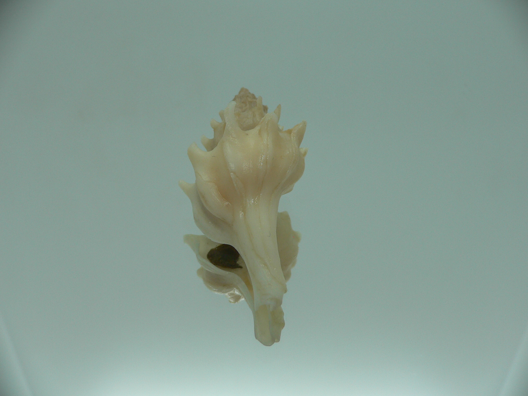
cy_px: 198
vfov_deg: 40.7
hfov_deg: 52.6
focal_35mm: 35
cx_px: 264
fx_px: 534
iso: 80
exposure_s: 1/60
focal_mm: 4.6
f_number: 2.8
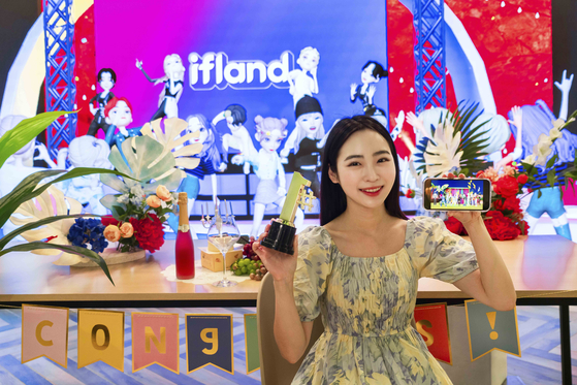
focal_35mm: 38
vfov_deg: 35.1
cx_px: 288
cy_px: 192
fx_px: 609
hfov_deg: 50.7
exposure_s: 1/125
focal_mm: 38
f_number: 4
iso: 1600
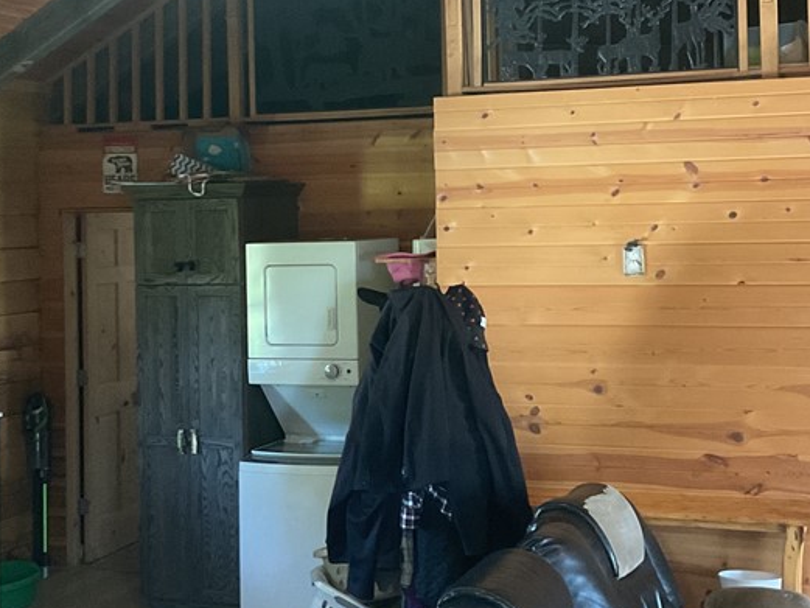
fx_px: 1334
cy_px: 182
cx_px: 487
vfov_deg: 25.5
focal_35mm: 57
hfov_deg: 33.7
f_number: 1.8
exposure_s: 1/40
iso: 320
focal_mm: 3
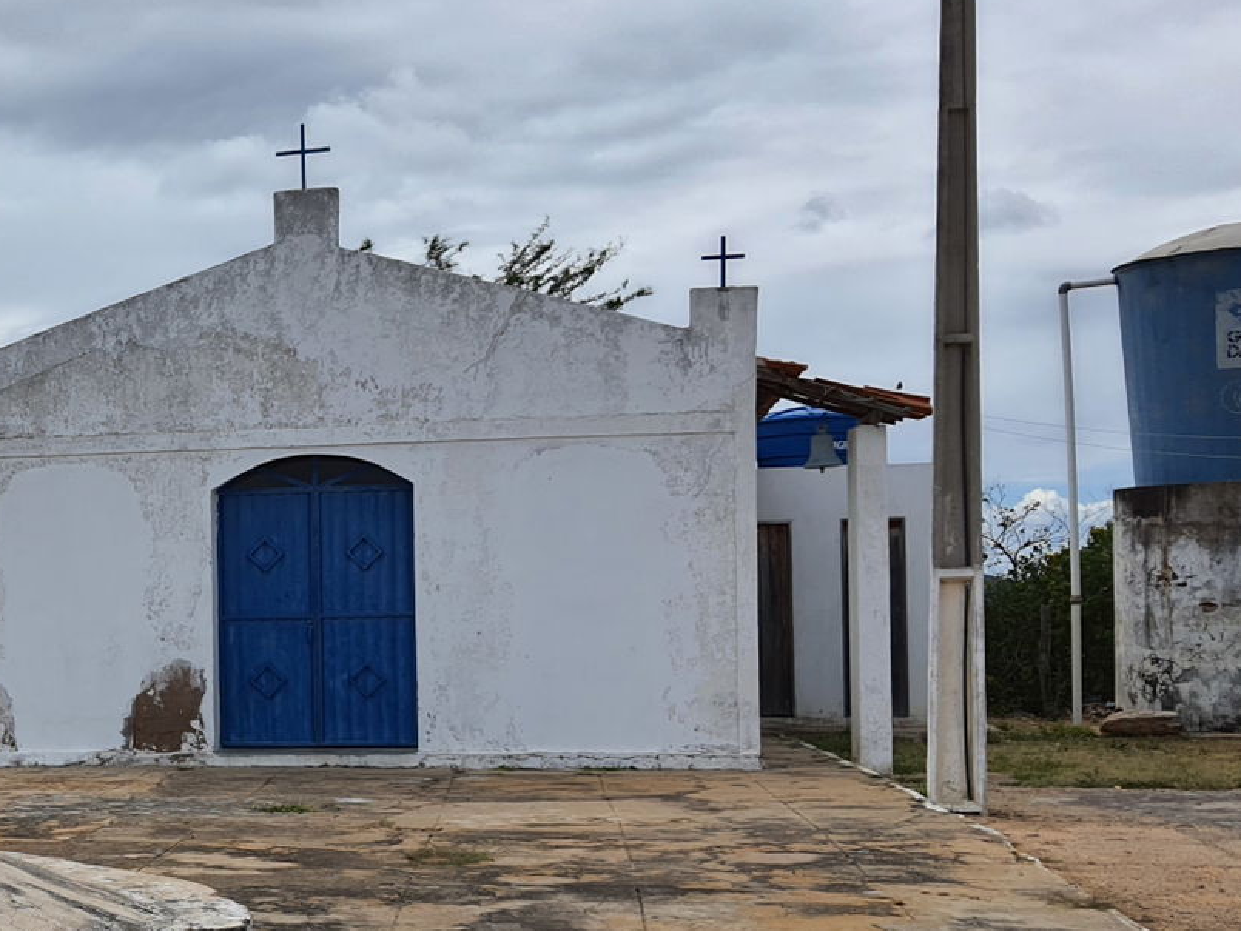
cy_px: 632
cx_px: 54
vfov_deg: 23.5
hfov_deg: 29.5
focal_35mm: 62
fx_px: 2223
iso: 50
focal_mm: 4.32
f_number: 1.7
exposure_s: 1/4160
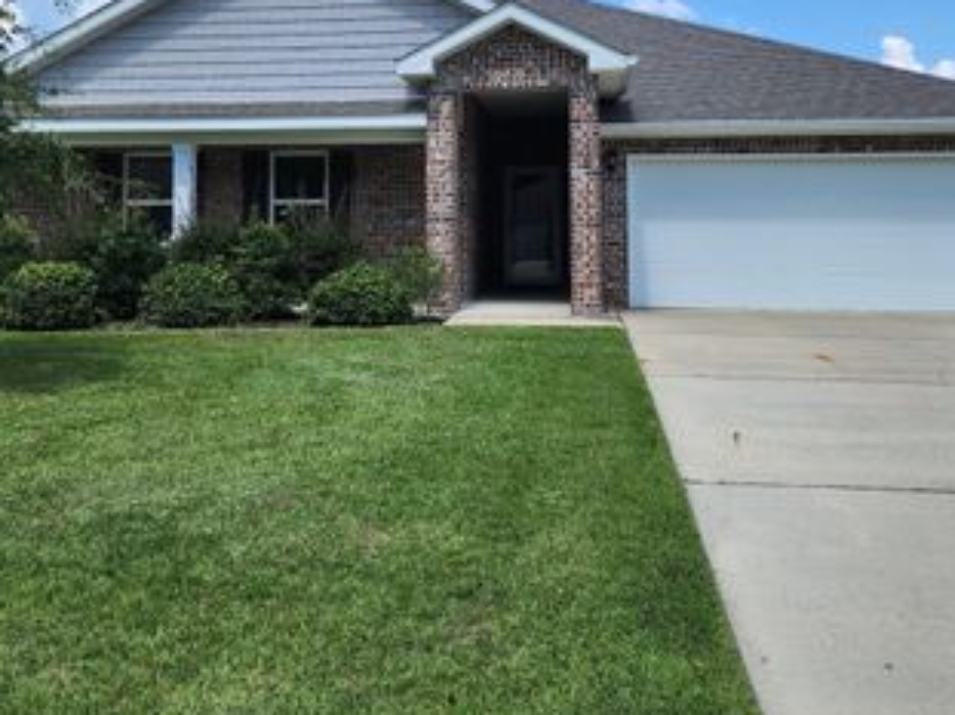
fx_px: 1020
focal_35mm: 37
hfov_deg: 50.1
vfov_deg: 37.9
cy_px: 201
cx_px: 424
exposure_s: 1/939
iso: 12
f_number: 1.8
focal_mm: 6.4
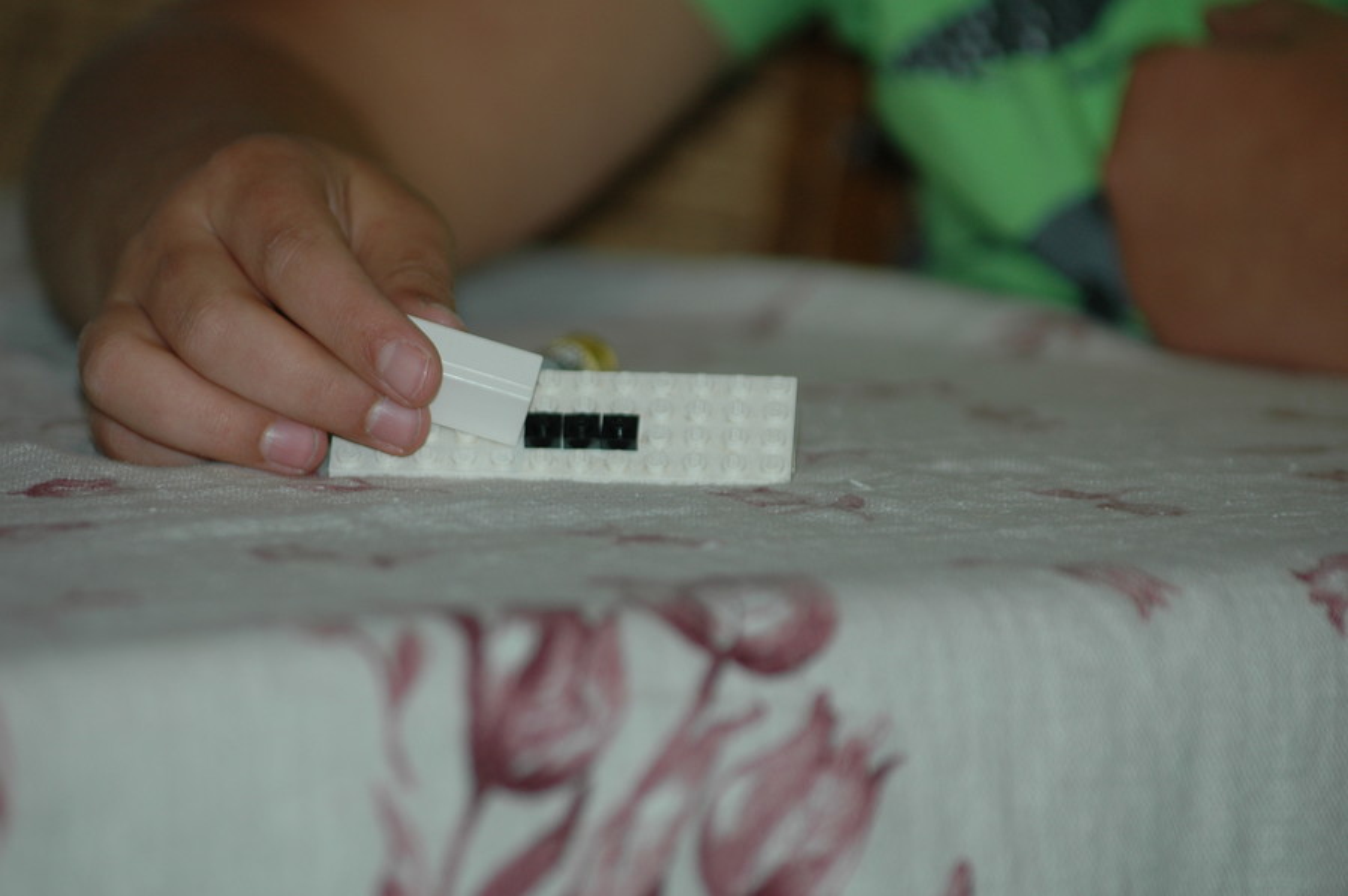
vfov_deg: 6.8
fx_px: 7574
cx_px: 674
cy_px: 448
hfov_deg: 10.2
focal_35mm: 202
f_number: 4.5
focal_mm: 135
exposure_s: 1/60
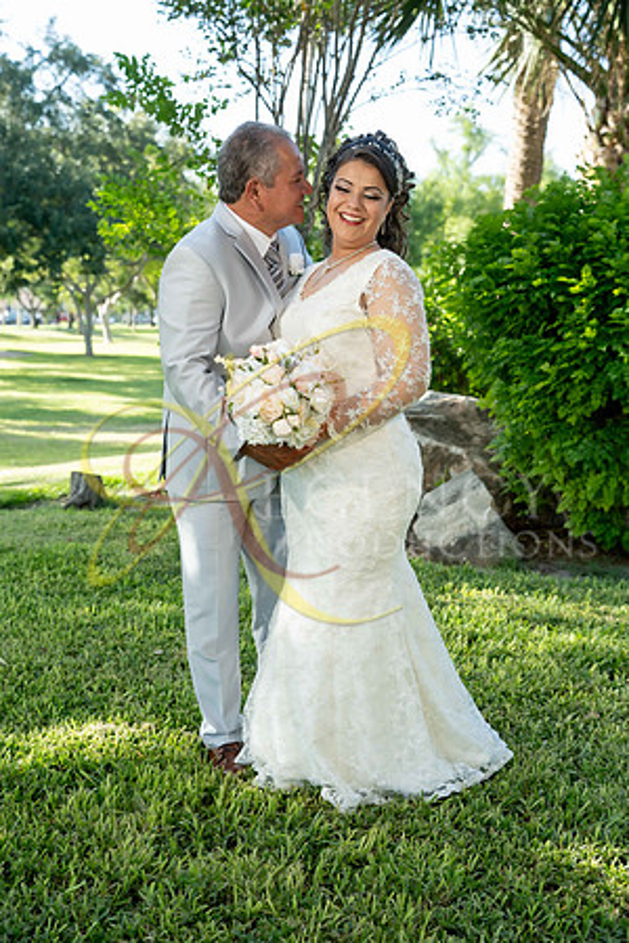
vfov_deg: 44.5
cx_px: 314
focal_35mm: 44
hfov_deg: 30.5
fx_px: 1153
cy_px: 472
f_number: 4
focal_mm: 44
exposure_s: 1/500
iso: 500
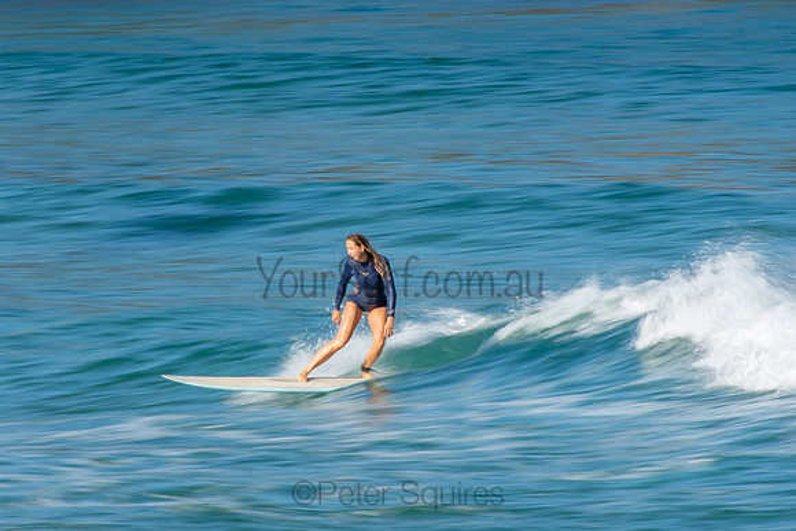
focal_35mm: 600
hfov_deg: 3.4
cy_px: 266
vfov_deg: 2.3
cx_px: 398
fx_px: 13269
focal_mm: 400
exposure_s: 1/20
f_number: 25
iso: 100
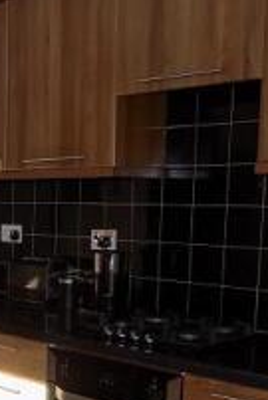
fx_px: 769
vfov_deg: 28.2
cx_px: -55
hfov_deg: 18.7
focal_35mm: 69
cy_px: 353
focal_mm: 4
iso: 80
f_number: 3.1
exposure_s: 1/50
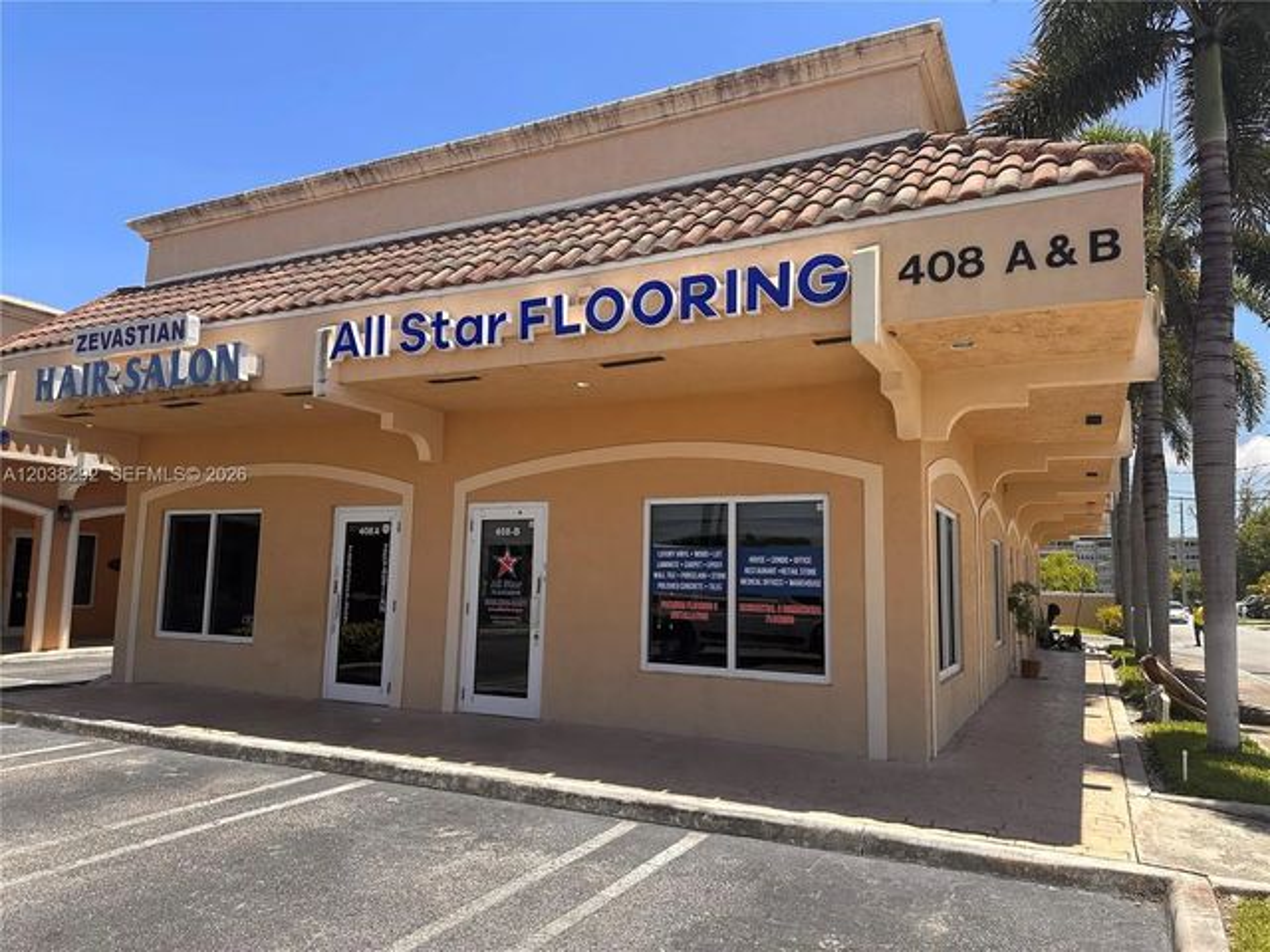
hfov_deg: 71.6
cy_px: 476
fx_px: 881
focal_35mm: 24
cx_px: 635
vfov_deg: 56.8
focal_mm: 6.86
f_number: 1.78
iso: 80
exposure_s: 1/2660
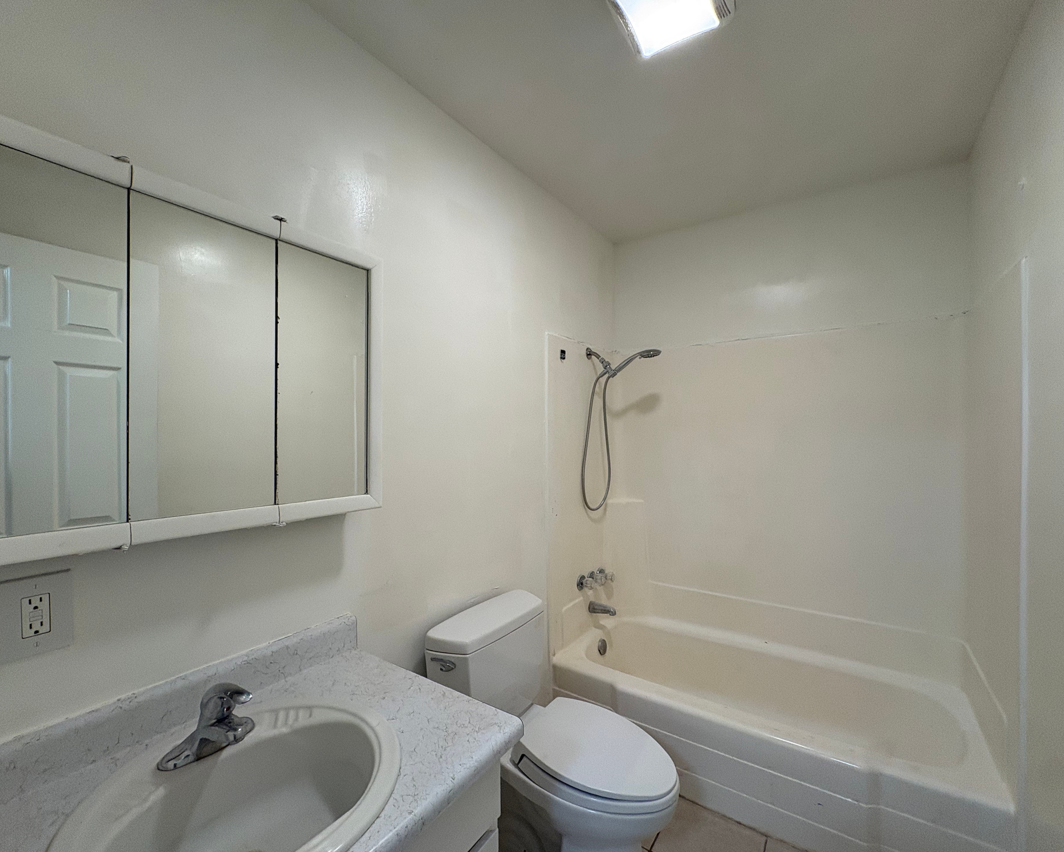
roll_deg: +0.9
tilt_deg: +0.4
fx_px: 472
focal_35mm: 15
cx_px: 523
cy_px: 434
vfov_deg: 84.0
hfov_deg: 96.8
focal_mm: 2.22
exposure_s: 1/120
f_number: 2.2
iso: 160
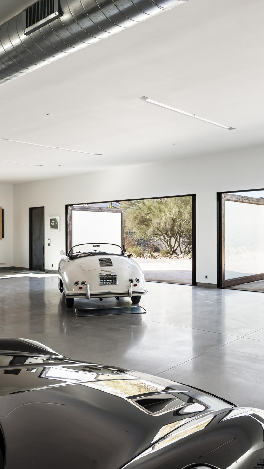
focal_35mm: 30
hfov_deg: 38.8
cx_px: 172
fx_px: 371
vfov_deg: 64.6
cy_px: 231
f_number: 8
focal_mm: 18.5
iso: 125
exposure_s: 1/10
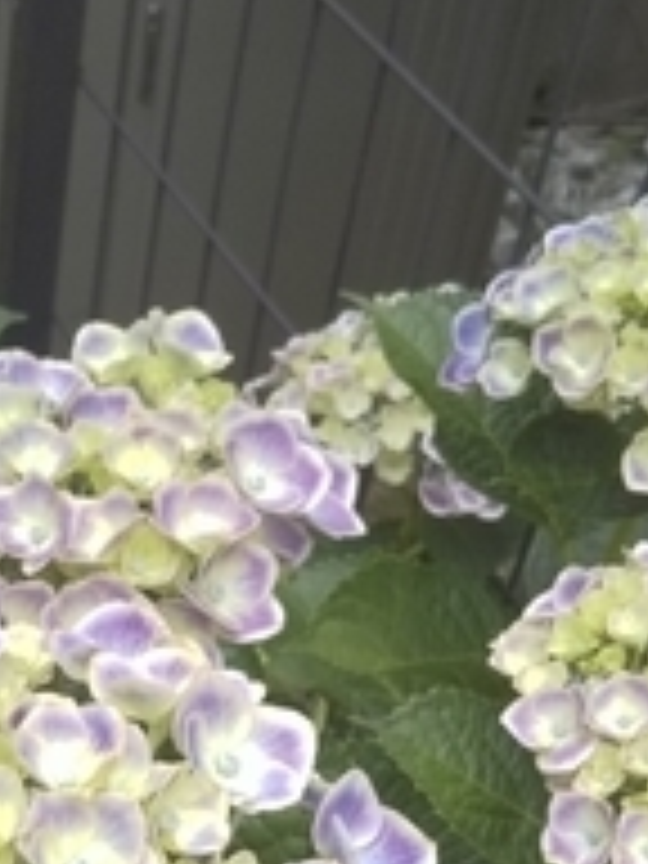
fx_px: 1947
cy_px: 796
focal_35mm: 78
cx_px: 106
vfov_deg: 24.2
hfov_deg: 18.7
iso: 100
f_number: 2.2
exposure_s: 1/60
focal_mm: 4
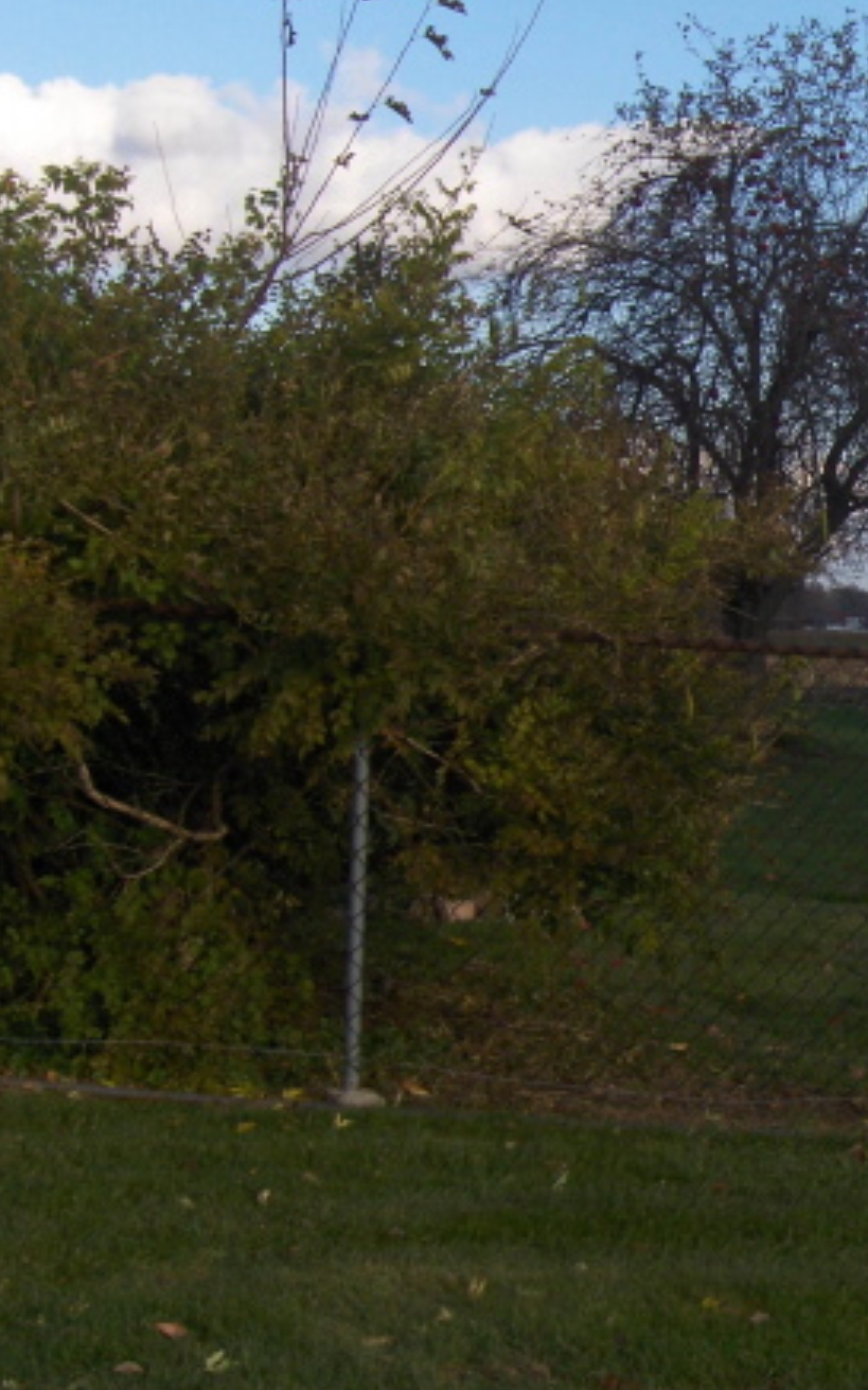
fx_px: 2688
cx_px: 998
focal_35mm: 71
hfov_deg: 17.6
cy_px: 662
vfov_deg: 29.0
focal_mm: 9.6
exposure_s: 1/505
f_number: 4.59
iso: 100
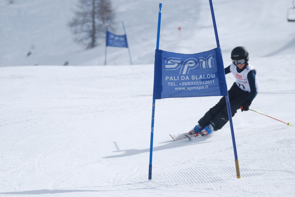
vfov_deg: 5.1
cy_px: 104
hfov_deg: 7.6
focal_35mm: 271
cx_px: 151
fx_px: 2220
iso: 100
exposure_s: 1/1250
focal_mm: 165
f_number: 5.3
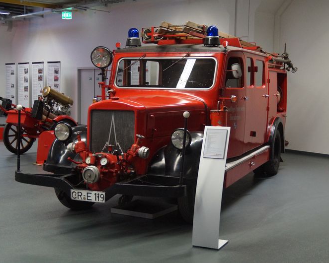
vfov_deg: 29.7
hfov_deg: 36.6
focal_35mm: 51
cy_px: 132
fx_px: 497
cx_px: 171
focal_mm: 30
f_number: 4
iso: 2500
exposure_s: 1/160
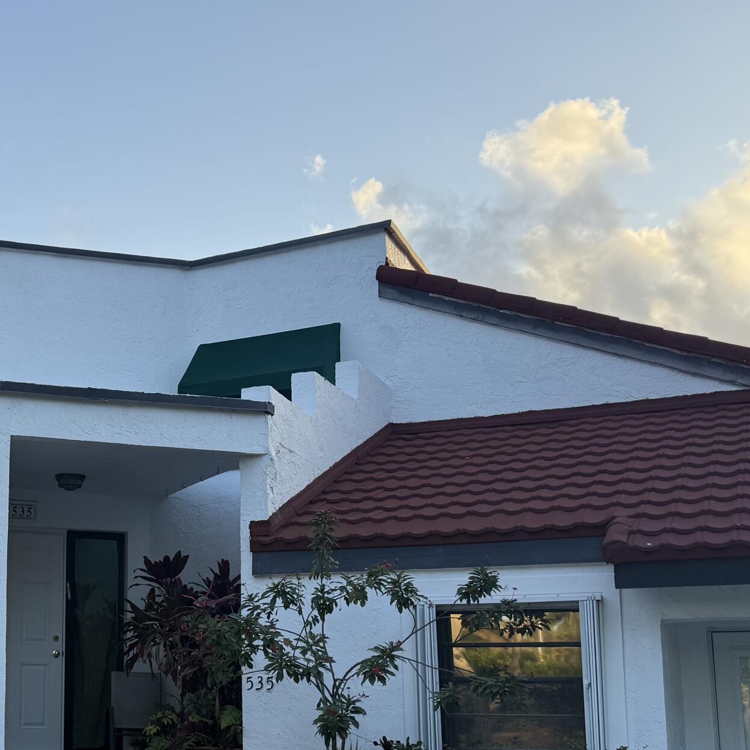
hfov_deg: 31.1
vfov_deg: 33.0
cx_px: 8
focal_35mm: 51
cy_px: 525
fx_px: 1250
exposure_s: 1/1727
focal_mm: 6.76
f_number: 1.78
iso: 100
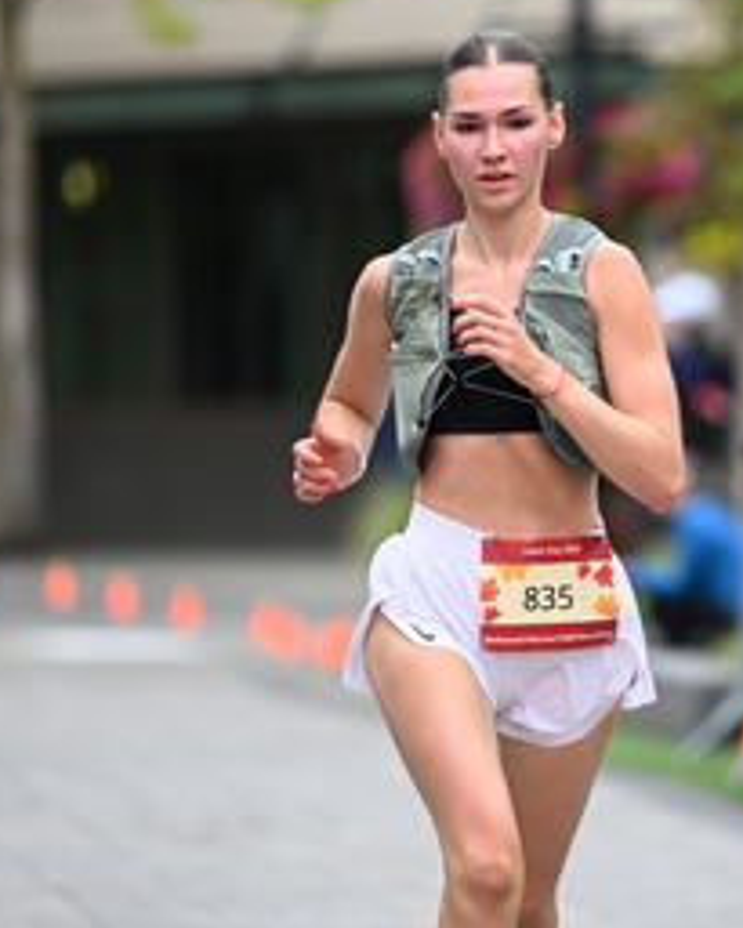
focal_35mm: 403
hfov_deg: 3.8
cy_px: 420
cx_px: 582
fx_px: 11071
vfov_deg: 4.8
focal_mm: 200
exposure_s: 1/2000
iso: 640
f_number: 2.8
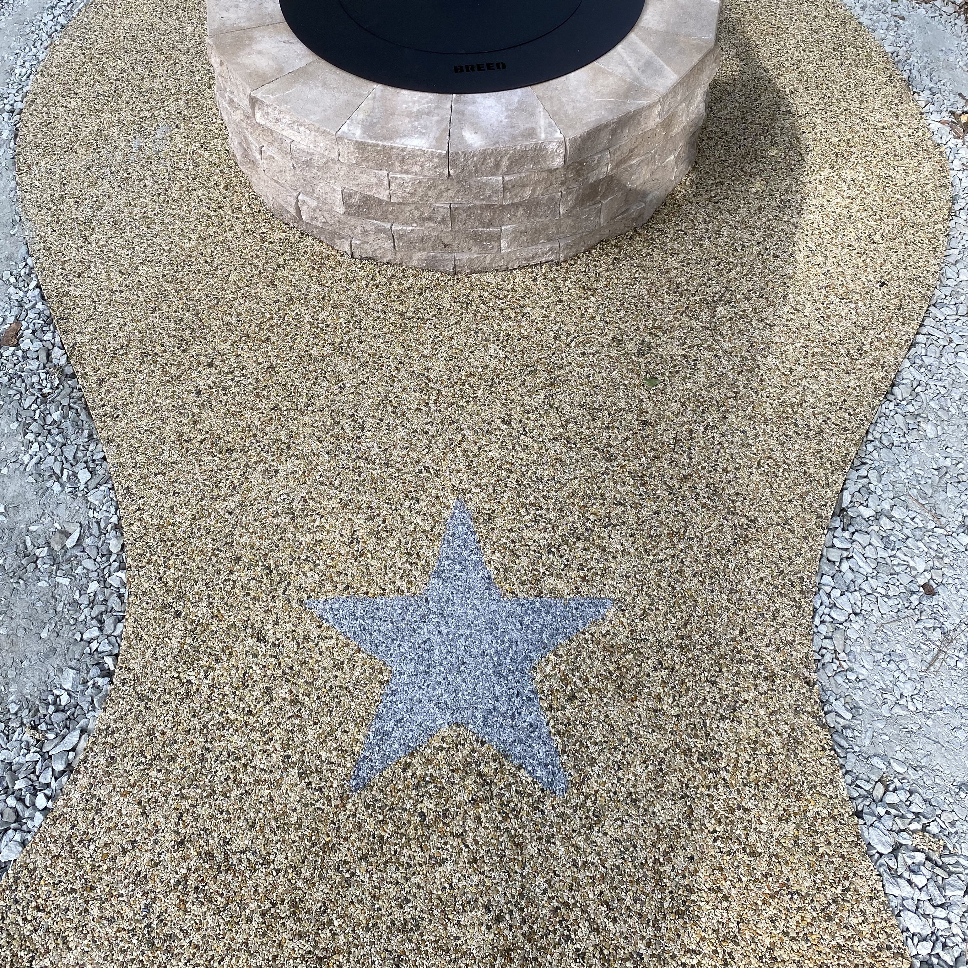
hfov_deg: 48.4
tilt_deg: -49.3
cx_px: 464
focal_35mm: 34
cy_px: 330
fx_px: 1076
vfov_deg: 47.7
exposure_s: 1/288
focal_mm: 4.25
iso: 32
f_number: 1.8
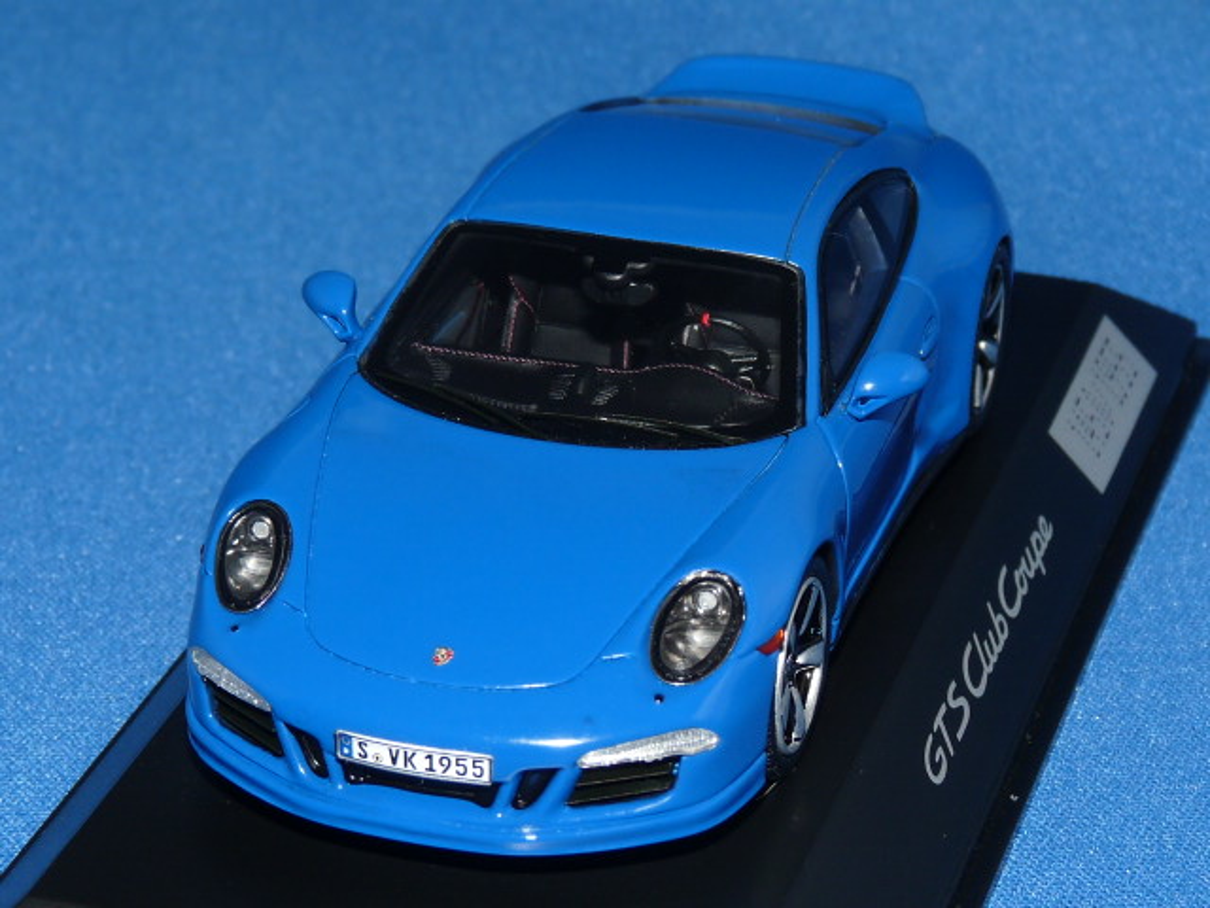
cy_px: 454
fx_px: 4160
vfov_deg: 12.5
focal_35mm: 119
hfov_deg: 16.6
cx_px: 605
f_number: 4
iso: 100
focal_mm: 11.9
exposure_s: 1/125
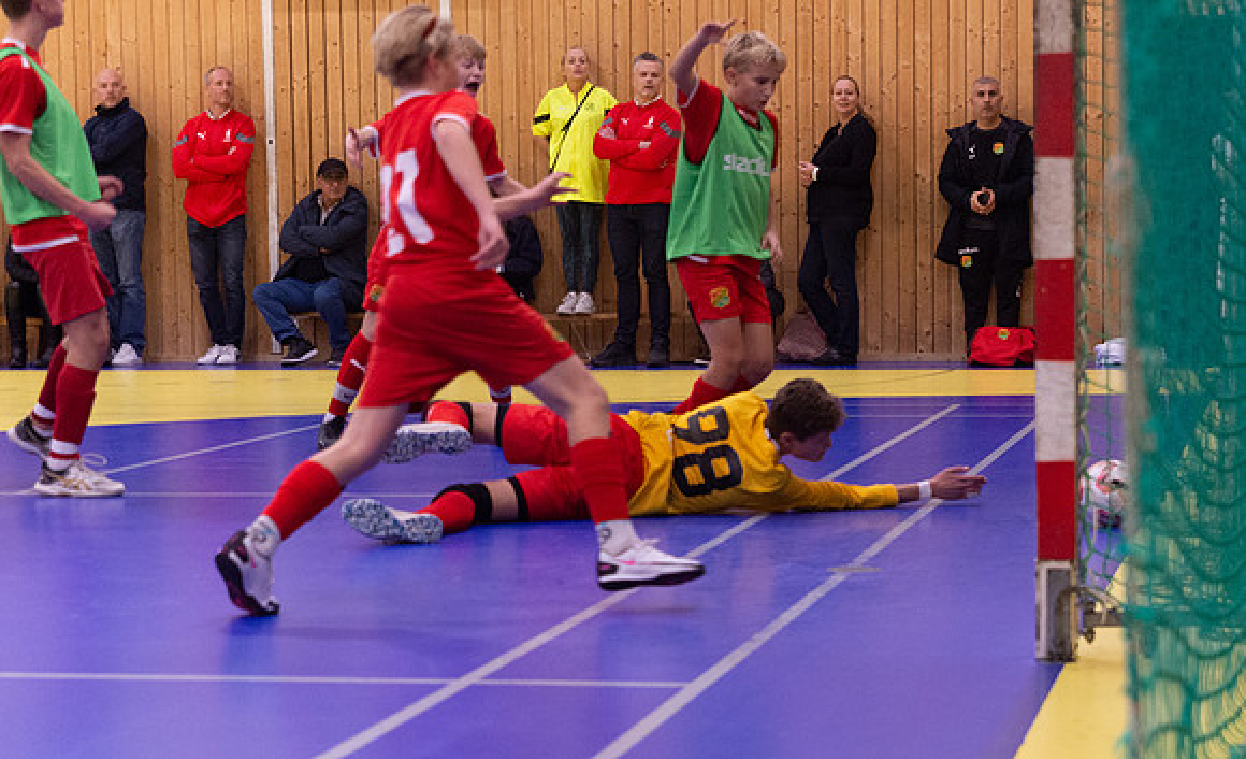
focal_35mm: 96
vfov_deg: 13.4
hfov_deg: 21.8
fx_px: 3226
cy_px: 526
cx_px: 791
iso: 4500
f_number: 3.2
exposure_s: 1/400
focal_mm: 70
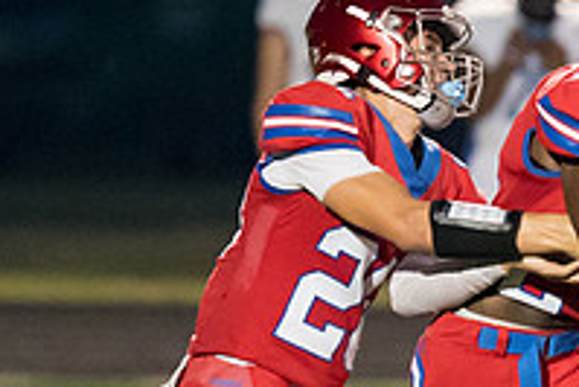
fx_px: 15515
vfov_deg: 1.4
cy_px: 276
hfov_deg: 2.1
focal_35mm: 964
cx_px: 673
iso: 10000
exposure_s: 1/1000
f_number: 2.8
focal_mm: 200
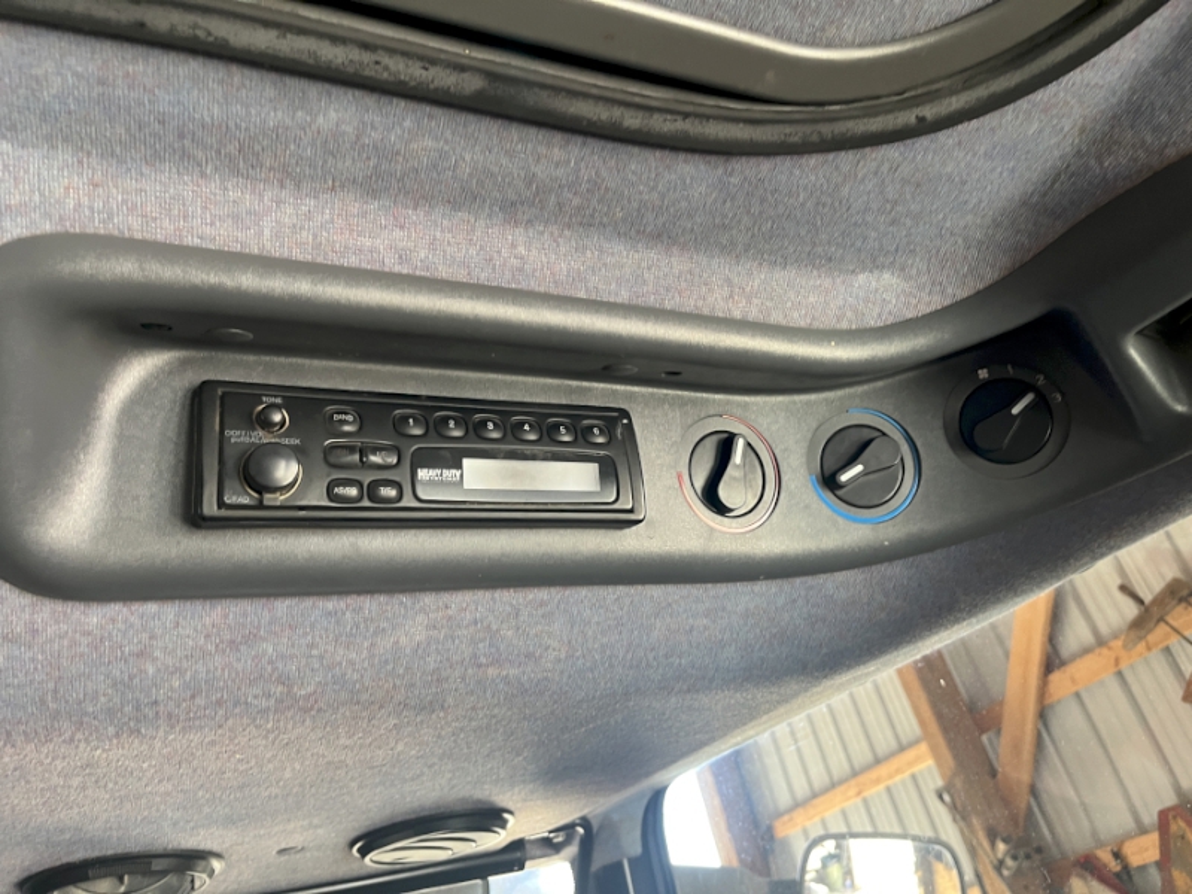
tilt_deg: +31.6
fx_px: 895
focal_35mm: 26
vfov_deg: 53.1
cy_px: 447
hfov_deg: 67.3
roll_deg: +19.6
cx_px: 596
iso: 160
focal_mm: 5.1
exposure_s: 1/60
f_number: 1.6
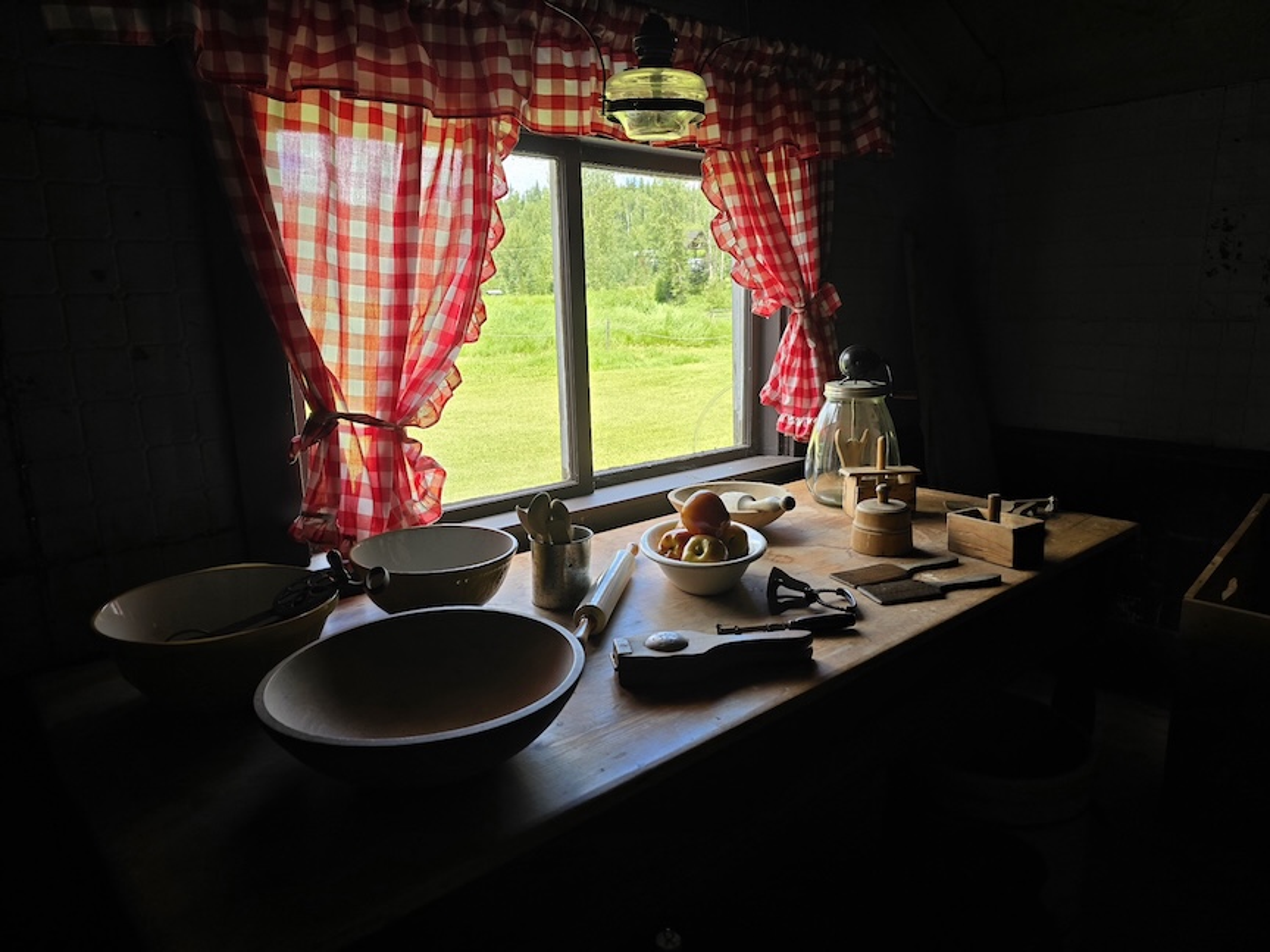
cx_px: 635
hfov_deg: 73.9
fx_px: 844
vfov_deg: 58.9
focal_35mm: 23
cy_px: 476
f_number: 1.7
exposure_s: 1/182
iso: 40
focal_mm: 6.3
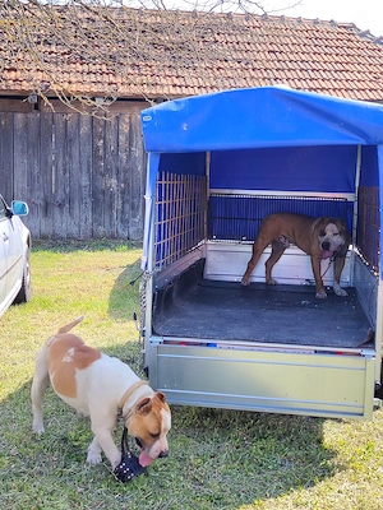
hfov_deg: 29.1
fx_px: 738
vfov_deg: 38.2
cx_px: 192
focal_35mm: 50
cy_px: 255
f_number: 1.75
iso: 100
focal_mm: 5.25
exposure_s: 1/319
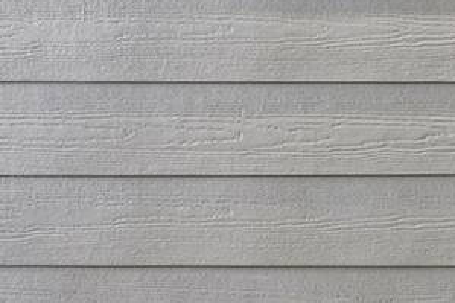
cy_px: -27
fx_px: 947
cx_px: 864
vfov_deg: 17.6
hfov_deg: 19.0
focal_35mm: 75
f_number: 10
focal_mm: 14
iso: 400
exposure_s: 3
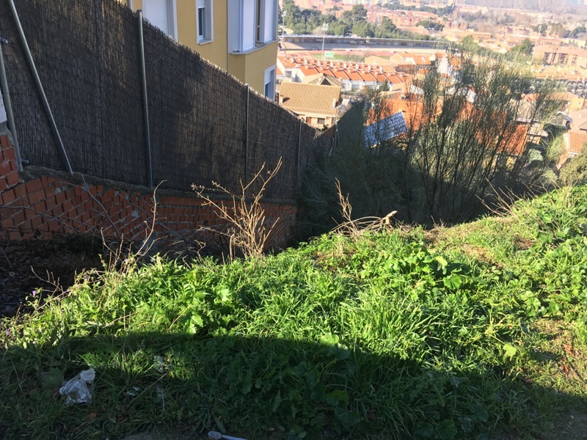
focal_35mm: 29
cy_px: 220
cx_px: 294
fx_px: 492
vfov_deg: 48.2
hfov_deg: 61.7
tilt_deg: -23.9
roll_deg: -3.0
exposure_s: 1/390
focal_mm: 4.15
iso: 25
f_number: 2.2
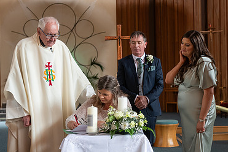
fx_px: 475
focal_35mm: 75
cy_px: 81
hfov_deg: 26.8
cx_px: 149
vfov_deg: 18.2
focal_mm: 48
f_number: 3.5
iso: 640
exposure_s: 1/160
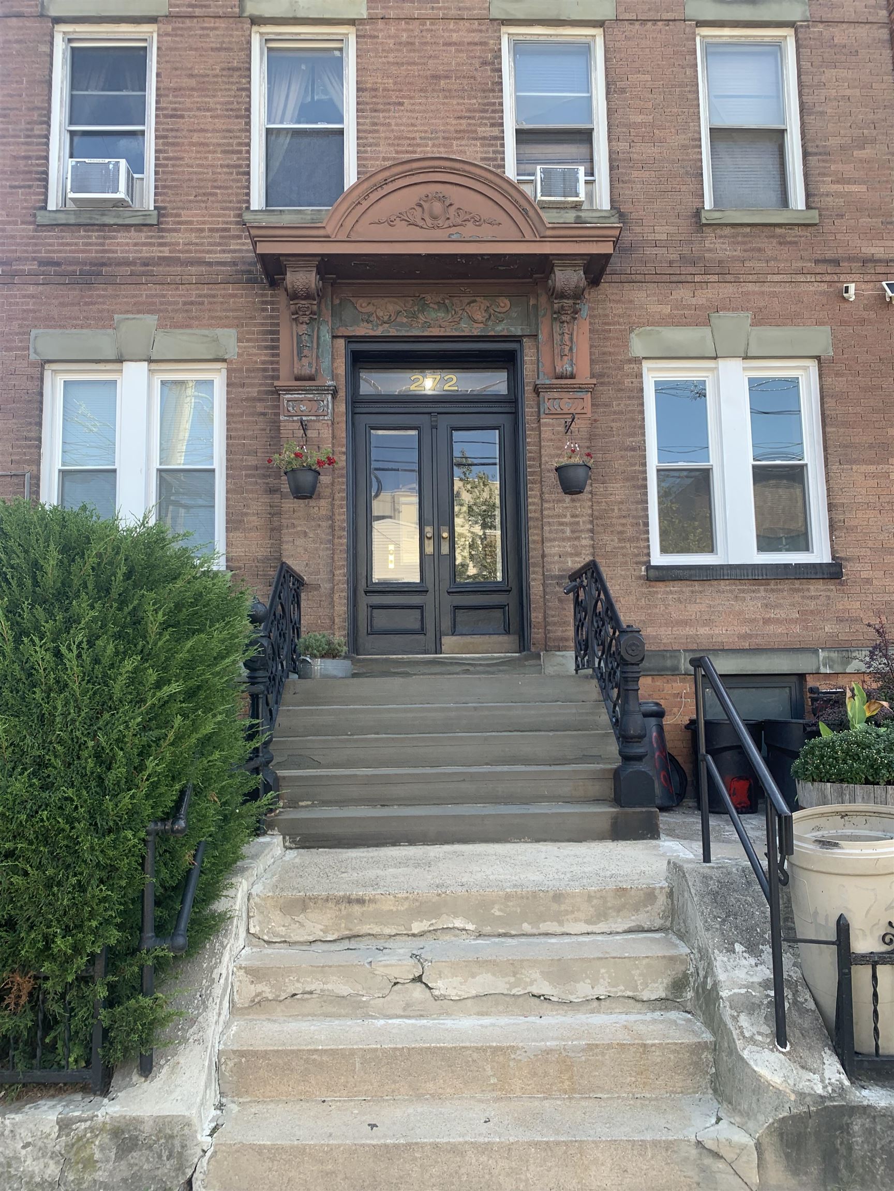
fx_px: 895
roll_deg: +0.8
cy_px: 596
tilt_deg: +5.2
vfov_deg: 67.3
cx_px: 447
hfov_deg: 53.1
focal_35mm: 26
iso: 25
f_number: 1.8
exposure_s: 1/179
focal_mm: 4.25
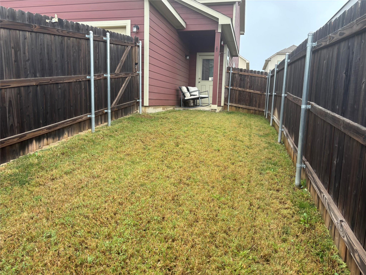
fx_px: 275
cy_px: 138
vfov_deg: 53.1
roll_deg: -1.9
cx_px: 183
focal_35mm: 26
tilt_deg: -6.5
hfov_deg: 67.3
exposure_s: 1/378
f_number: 1.6
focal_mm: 5.96
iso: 50
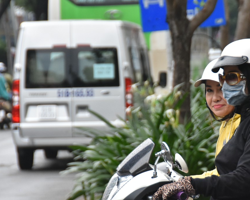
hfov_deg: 5.4
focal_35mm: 359
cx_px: 192
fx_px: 2655
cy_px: 102
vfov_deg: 4.3
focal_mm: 135
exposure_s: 1/800
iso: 1000
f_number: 5.6
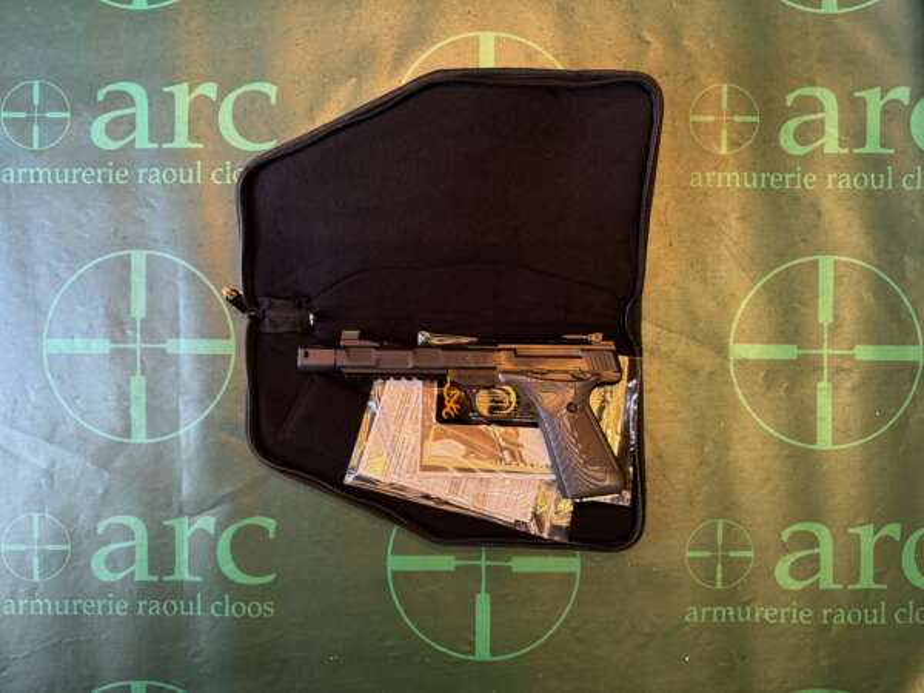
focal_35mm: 24
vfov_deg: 56.8
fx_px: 641
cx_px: 462
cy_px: 346
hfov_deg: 71.6
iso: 400
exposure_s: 1/50
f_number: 1.78
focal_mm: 6.76
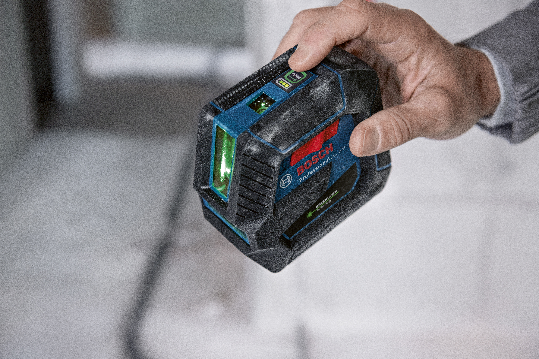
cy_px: 180
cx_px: 270
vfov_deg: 26.0
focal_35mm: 52
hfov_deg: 38.2
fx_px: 778
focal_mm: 52
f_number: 4.5
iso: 1000
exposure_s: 1/15
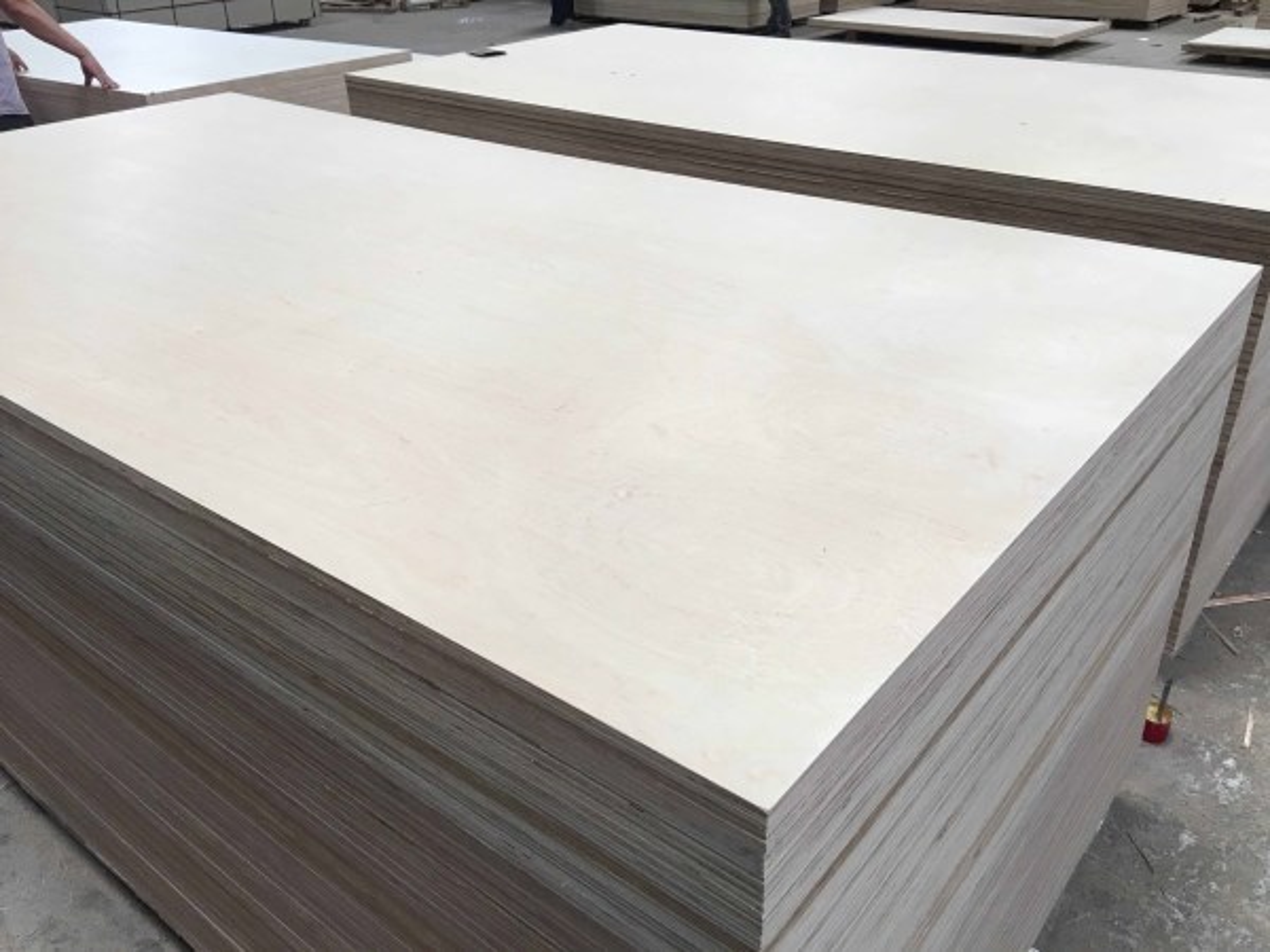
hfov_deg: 61.7
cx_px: 635
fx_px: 1064
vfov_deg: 48.2
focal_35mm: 29
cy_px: 476
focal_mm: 4.15
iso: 40
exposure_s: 1/33
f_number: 2.2
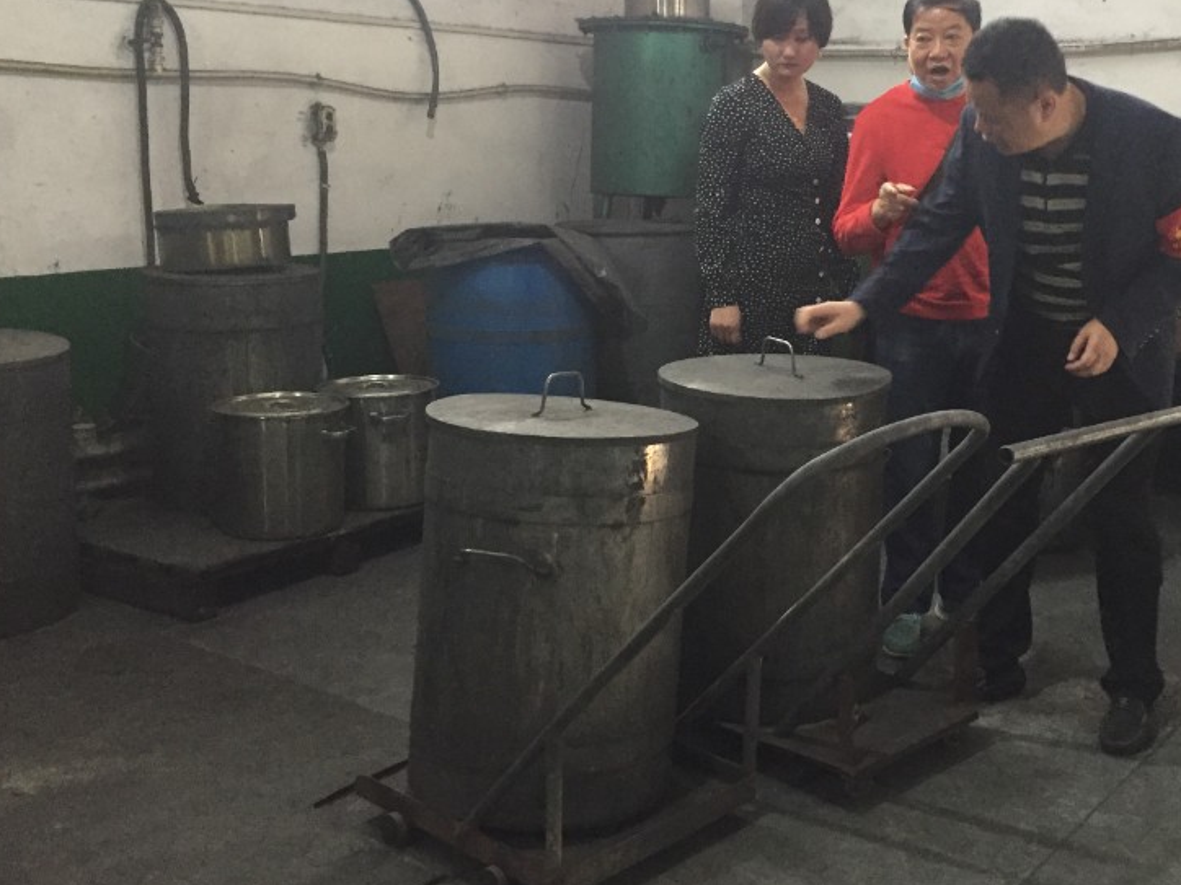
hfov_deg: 45.2
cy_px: 346
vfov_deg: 35.0
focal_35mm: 41
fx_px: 1399
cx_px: 763
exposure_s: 1/25
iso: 250
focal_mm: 4.15
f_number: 2.2
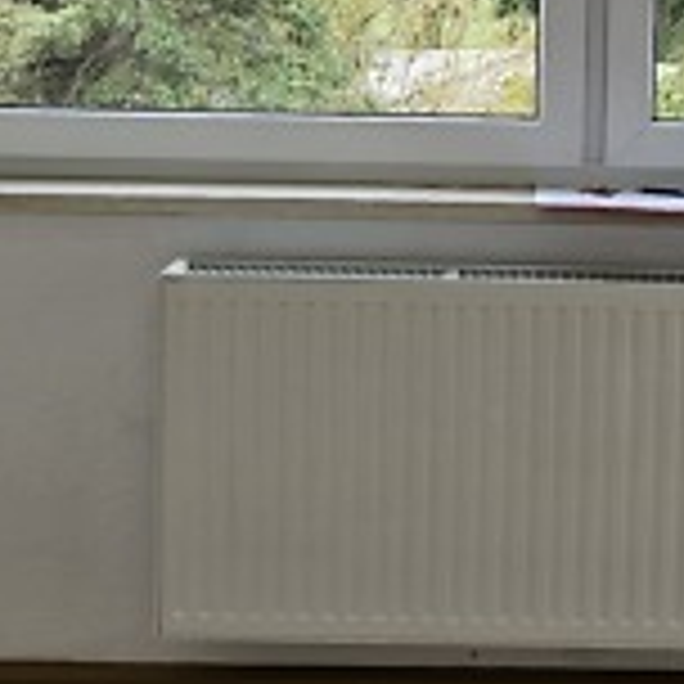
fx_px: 2392
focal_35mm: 107
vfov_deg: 16.1
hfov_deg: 16.1
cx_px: 567
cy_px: 86
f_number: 1.8
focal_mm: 5.4
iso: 50
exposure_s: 1/180
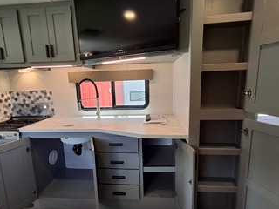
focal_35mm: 20
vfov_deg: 65.9
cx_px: 137
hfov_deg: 81.7
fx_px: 161
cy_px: 112
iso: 64
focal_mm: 1.64
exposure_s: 1/40
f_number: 2.2
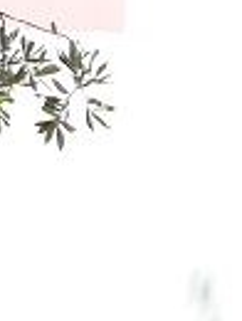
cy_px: -101
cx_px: 588
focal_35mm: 221
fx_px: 2053
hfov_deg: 6.4
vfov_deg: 8.8
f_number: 2.8
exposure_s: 1/1000
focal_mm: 6
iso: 100
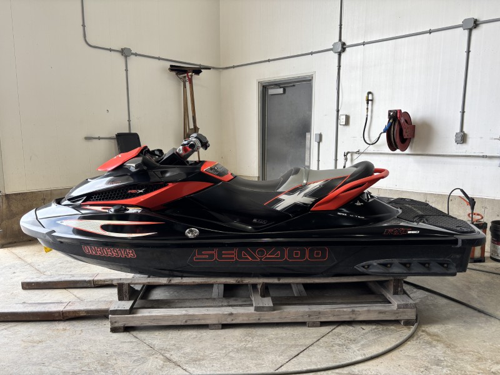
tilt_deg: -8.3
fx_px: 376
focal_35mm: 26
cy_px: 188
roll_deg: -0.9
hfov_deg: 67.3
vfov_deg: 53.1
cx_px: 250
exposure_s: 1/179
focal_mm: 5.96
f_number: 1.6
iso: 40
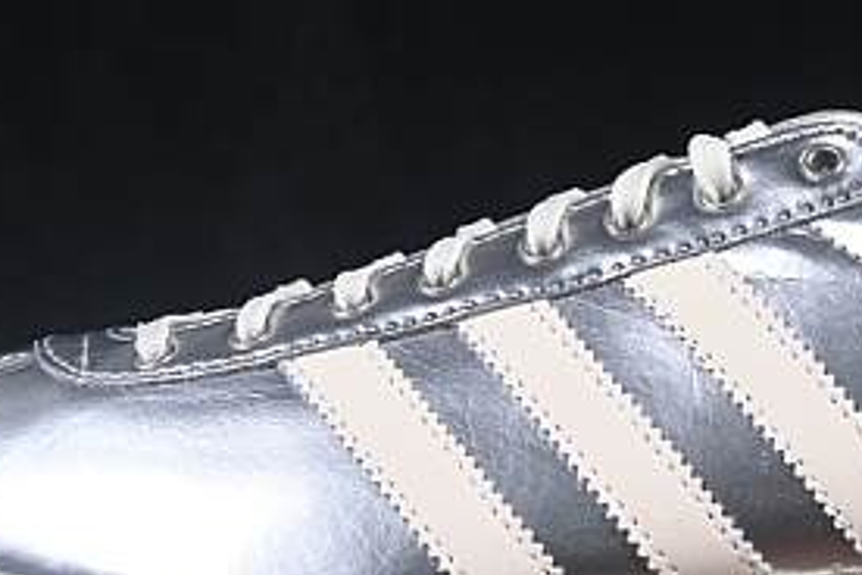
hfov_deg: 9.5
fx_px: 5196
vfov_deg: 6.3
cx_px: 703
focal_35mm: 217
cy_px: 158
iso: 160
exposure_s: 1/80
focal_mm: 50
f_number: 8
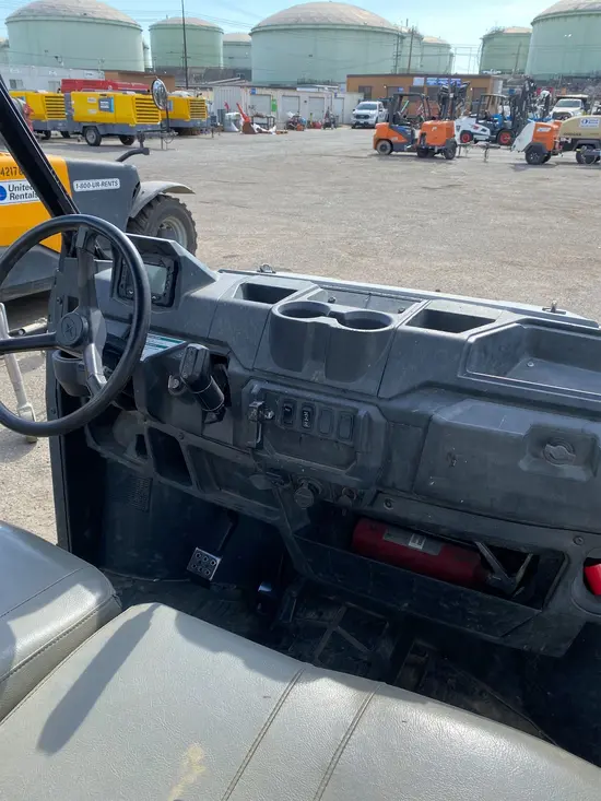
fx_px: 602
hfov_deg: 53.1
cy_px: 400
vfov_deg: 67.3
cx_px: 300
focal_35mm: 26
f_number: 1.8
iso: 32
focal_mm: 4.25
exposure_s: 1/805
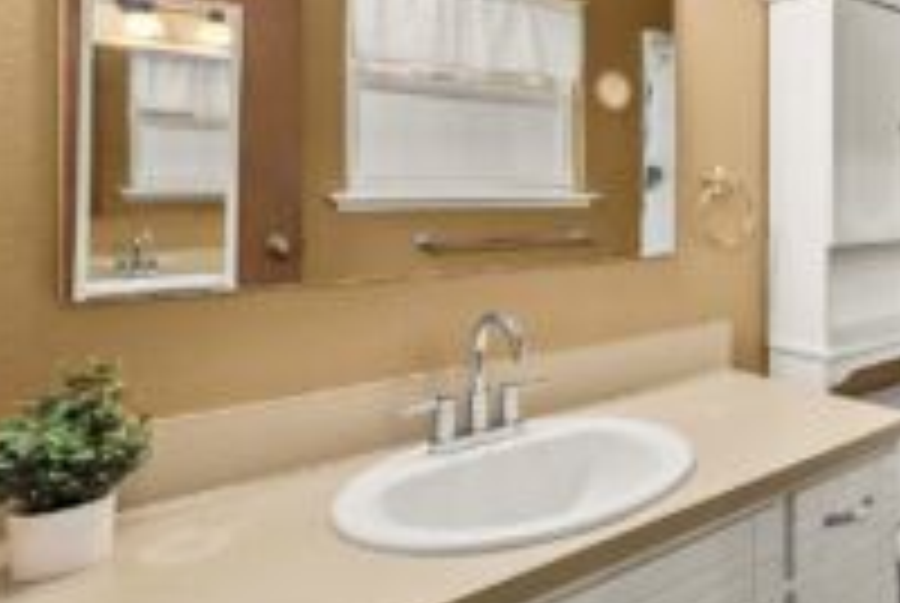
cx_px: 878
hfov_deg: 53.2
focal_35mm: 28
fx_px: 701
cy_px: 227
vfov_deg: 46.2
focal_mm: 14
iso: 1000
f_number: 7.1
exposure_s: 1/1.25
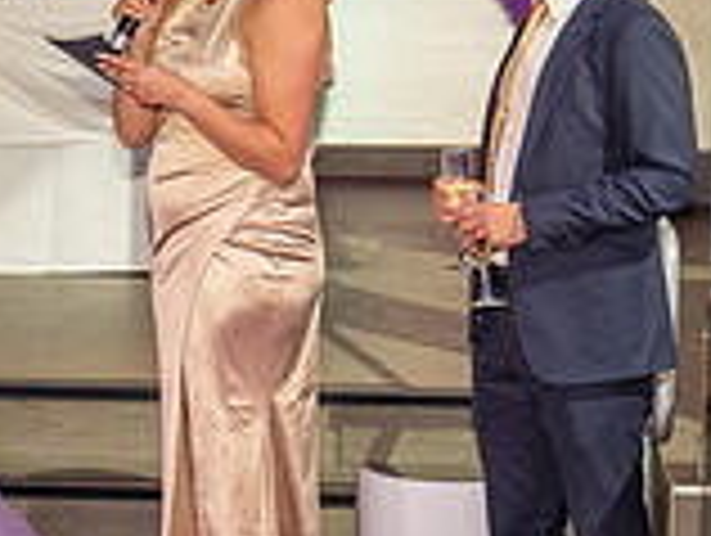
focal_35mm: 187
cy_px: 227
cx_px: -468
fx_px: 3847
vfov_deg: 8.0
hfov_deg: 10.1
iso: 1000
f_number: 4
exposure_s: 1/125
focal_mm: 53
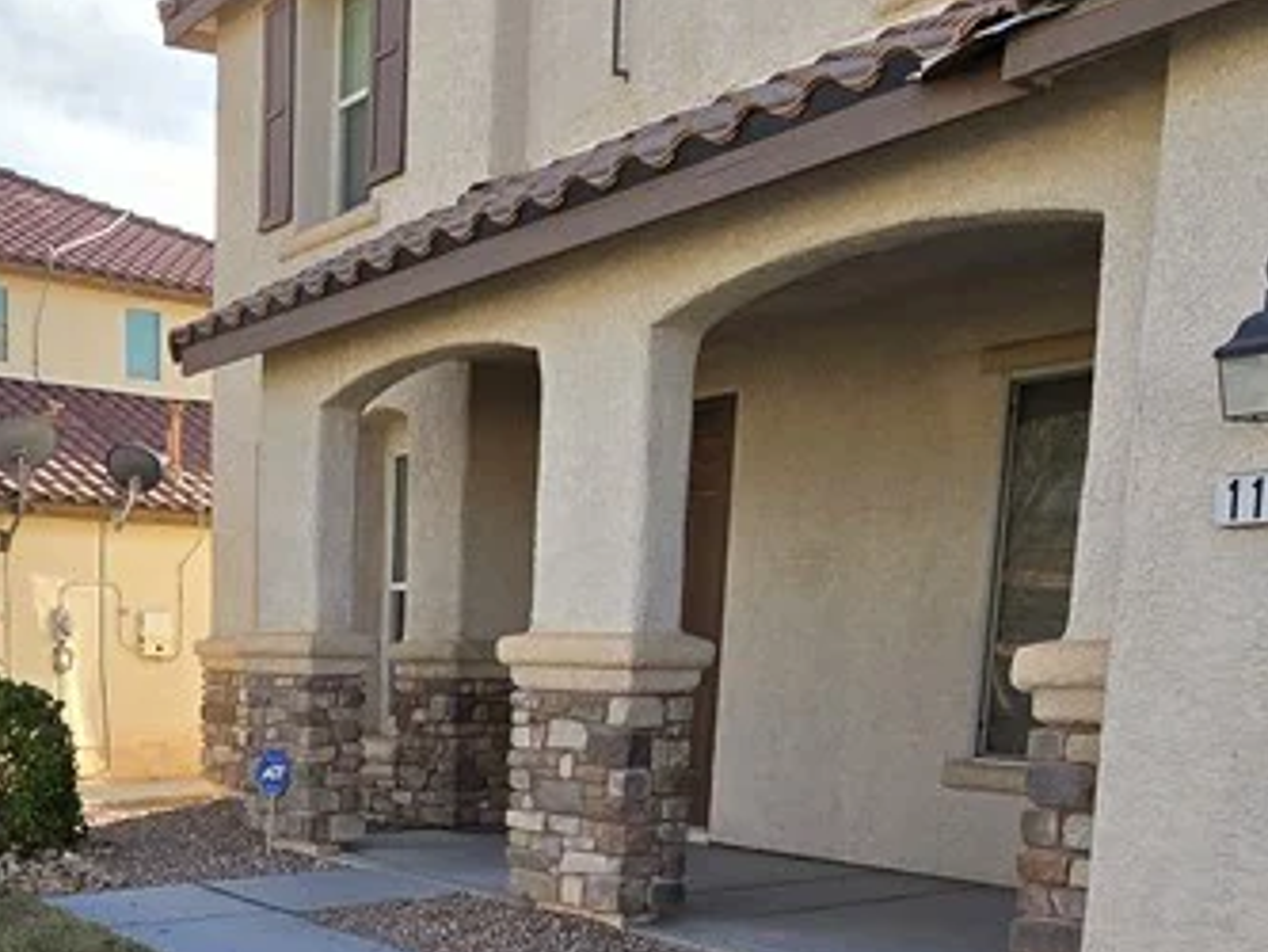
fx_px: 1466
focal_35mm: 40
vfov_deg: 33.2
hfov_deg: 43.9
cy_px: 933
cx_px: 206
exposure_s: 1/1654
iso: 50
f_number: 2.2
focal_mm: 2.2
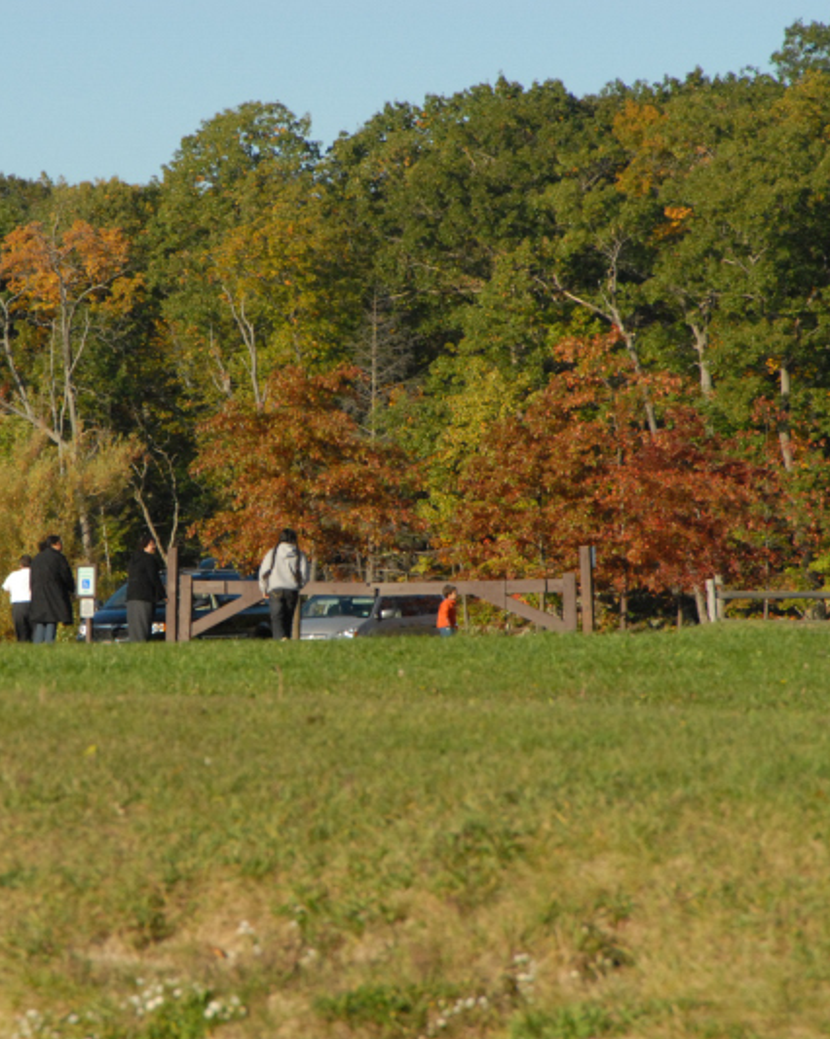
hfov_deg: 6.1
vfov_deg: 7.6
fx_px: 7804
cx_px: 245
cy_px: 520
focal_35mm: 254
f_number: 13
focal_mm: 120
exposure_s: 1/640
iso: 800
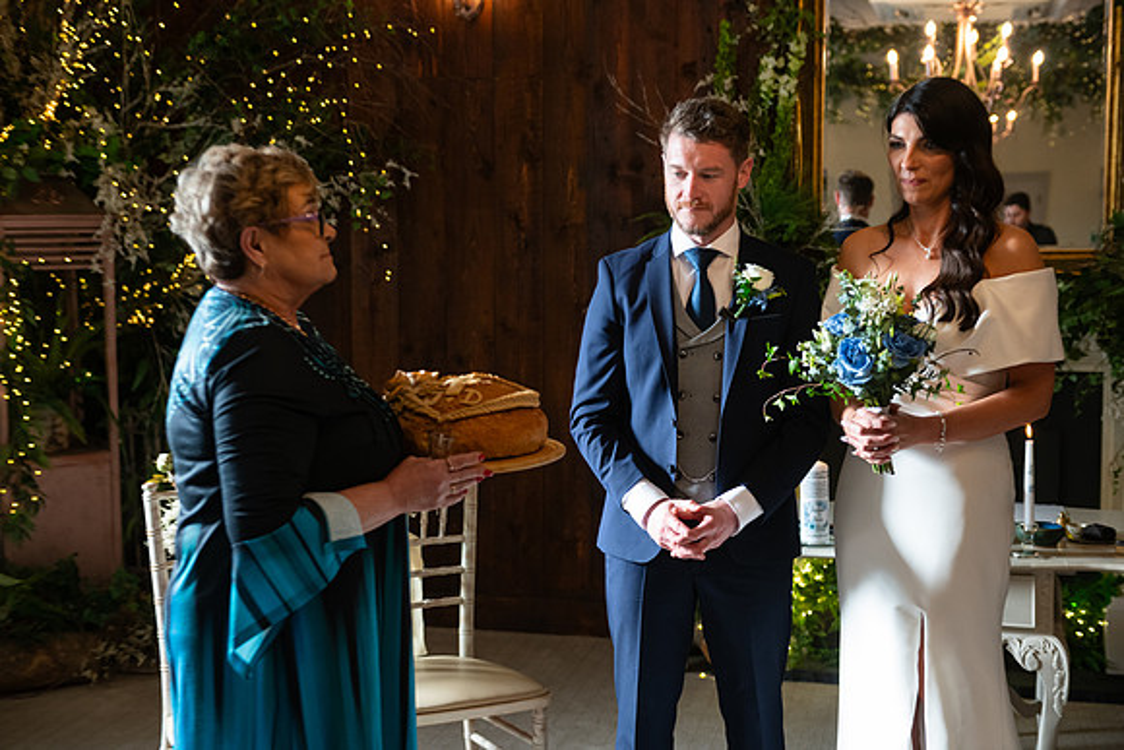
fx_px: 1405
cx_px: 562
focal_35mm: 45
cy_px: 375
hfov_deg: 43.6
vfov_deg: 29.9
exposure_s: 1/160
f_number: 3.5
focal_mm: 45
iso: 800
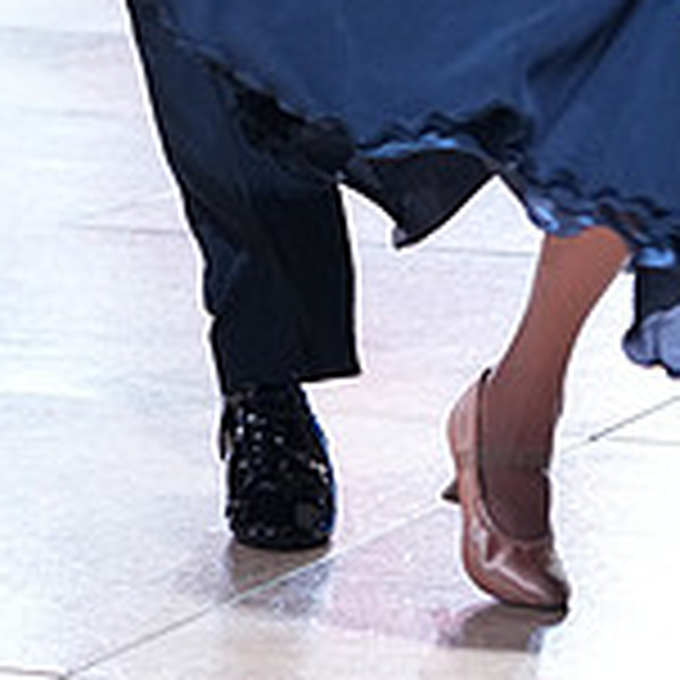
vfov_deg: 7.5
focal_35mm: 228
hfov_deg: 7.7
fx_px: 5067
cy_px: -432
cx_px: 570
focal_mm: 70
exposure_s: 1/400
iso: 1600
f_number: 4
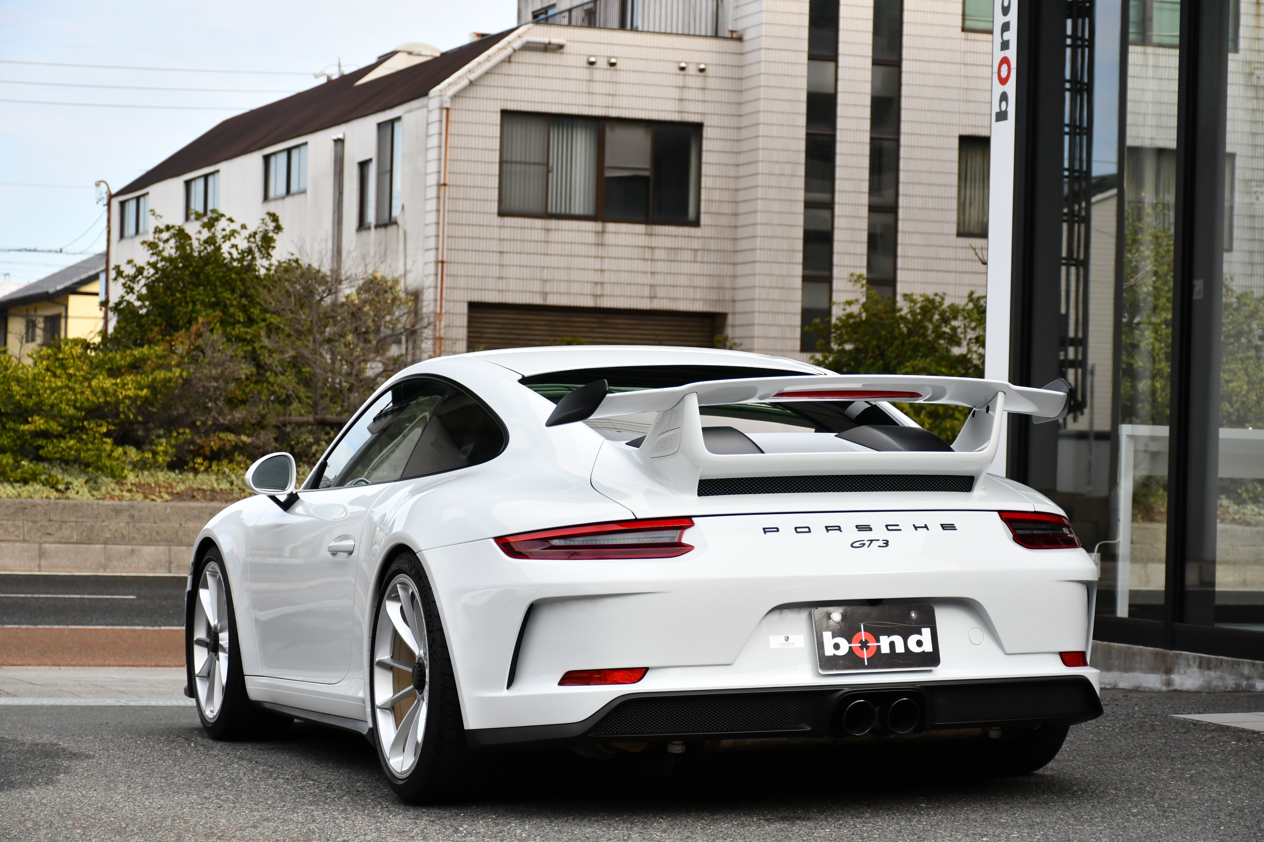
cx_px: 632
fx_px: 3160
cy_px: 421
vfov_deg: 15.2
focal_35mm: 90
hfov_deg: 22.6
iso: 640
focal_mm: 60
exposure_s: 1/1600
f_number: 5
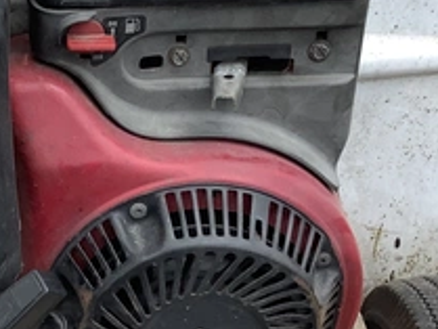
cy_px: 198
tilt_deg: -37.8
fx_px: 1405
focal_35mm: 111
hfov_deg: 17.5
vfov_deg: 13.3
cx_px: 52
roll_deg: +2.7
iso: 25
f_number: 2.4
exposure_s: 1/137
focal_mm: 3.3
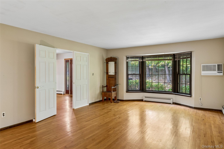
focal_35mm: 24
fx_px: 149
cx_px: 112
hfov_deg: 73.7
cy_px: 74
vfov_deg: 53.1
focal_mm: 24
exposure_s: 1/3.33
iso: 400
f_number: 13
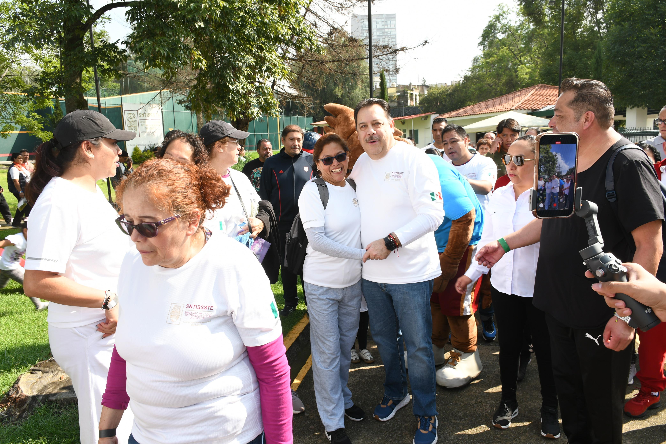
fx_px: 499
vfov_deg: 47.9
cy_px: 222
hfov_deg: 67.4
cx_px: 333
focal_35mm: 27
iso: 125
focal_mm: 18
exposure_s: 1/100
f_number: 8
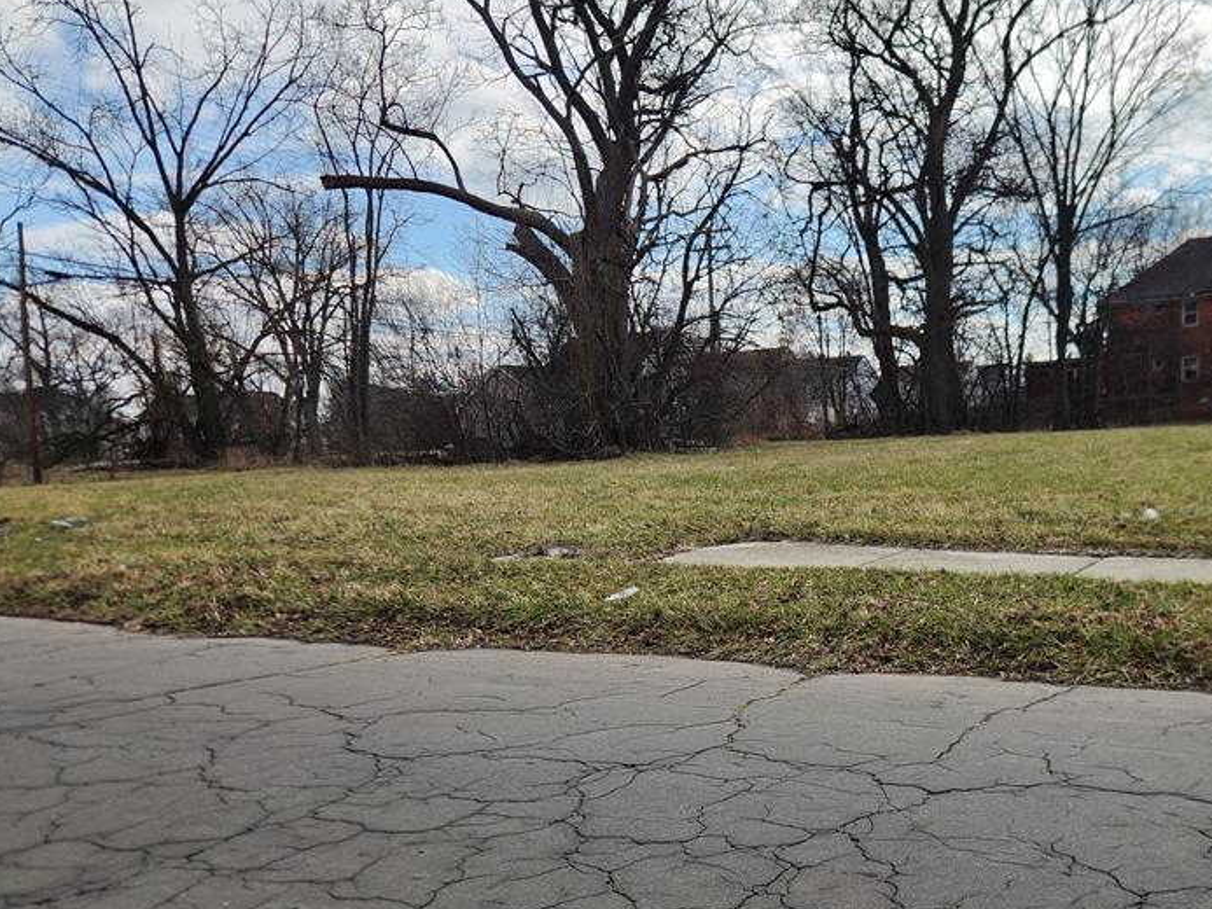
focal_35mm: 34
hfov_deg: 52.6
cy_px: 621
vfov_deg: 41.2
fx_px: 1191
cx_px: 832
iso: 20
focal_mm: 5.4
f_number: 1.8
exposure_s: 1/1915
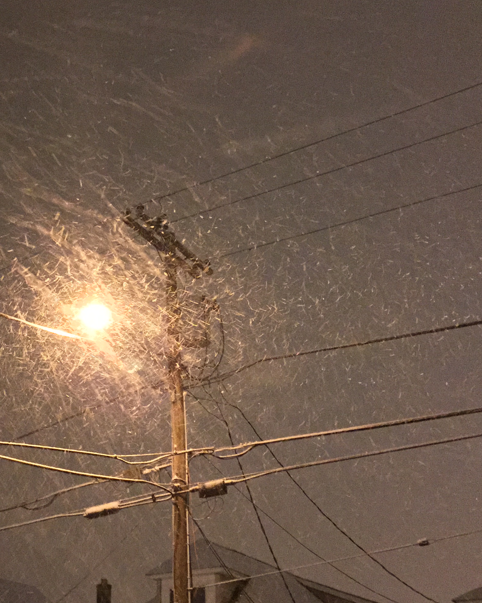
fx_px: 838
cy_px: 344
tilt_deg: +27.2
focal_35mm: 47
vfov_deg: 39.5
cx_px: 121
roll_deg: -0.5
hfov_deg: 31.5
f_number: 2.2
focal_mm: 4.15
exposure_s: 1/15
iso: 640
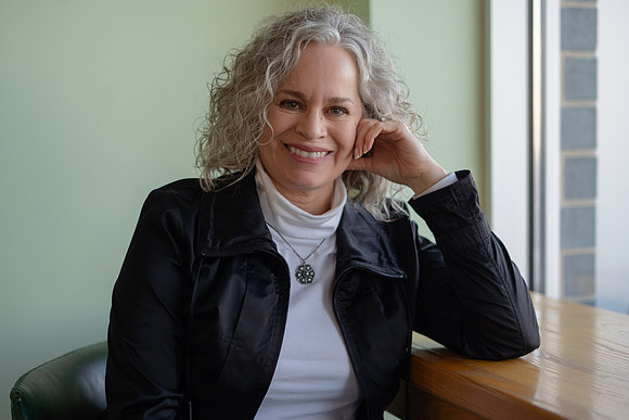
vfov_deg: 25.9
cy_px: 217
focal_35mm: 52
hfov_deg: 38.0
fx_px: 914
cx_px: 301
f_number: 1.8
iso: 200
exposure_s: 1/320
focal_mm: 50
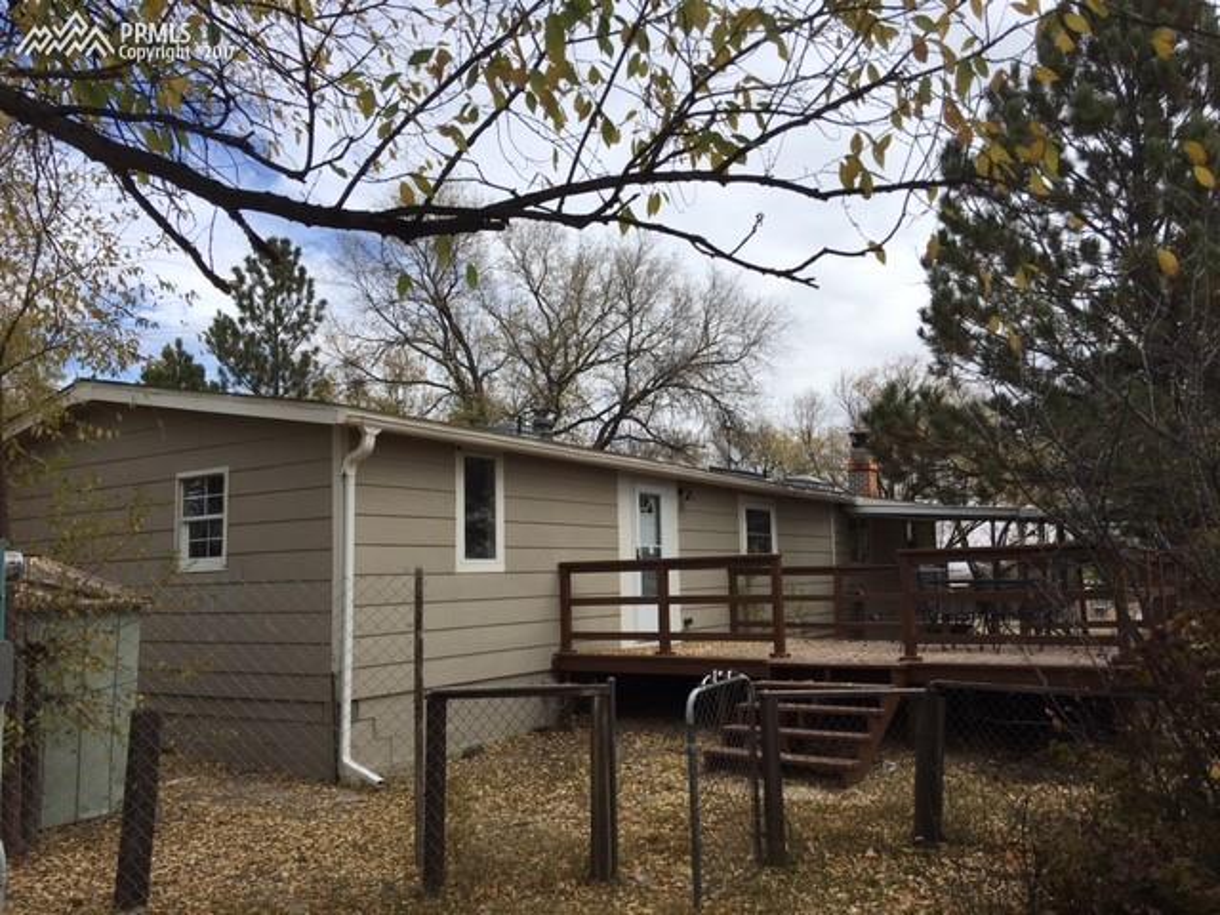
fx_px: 1022
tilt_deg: +9.0
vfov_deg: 48.2
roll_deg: +1.1
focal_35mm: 29
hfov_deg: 61.7
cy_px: 458
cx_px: 610
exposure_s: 1/1709
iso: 25
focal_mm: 4.15
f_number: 2.2
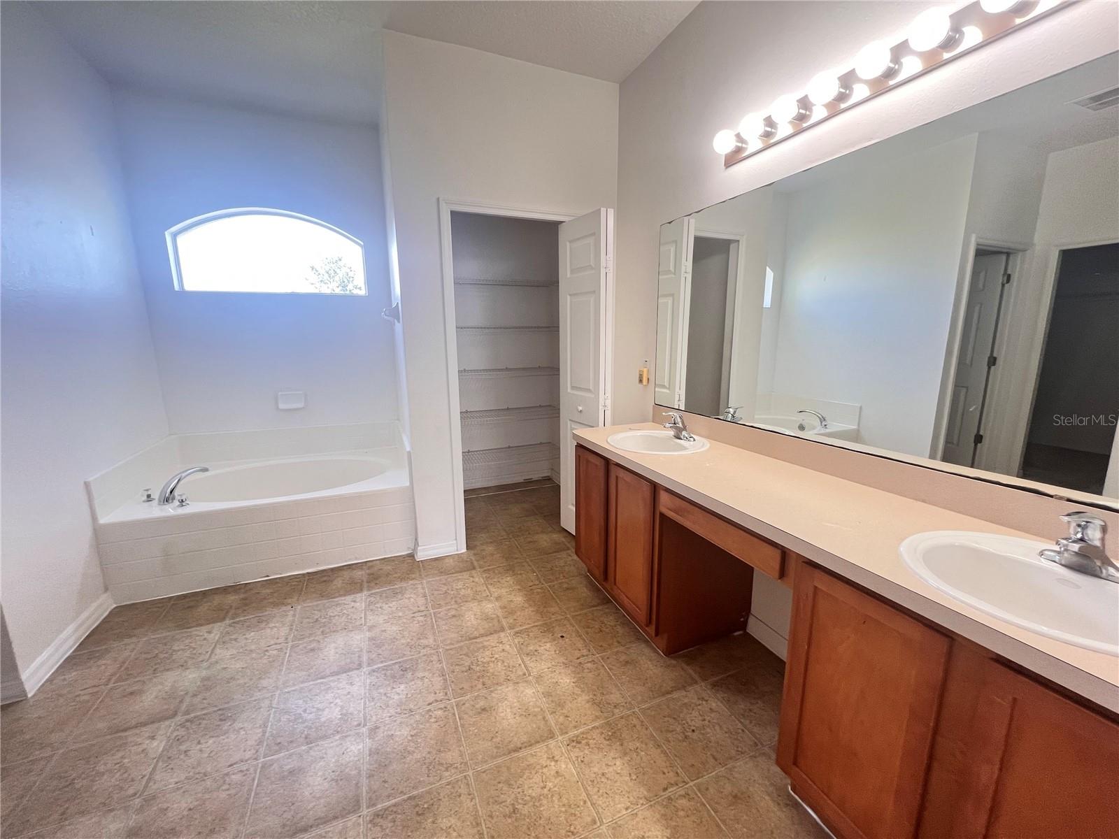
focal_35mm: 13
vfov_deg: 89.9
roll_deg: +0.0
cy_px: 420
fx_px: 420
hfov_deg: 106.2
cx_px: 560
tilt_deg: -10.5
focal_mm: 1.57
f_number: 1.8
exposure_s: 1/120
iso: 200
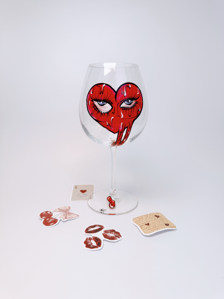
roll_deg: -0.3
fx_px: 207
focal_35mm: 24
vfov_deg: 71.6
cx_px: 112
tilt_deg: -14.7
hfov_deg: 56.8
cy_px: 150
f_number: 1.78
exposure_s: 1/671
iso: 80
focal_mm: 6.76
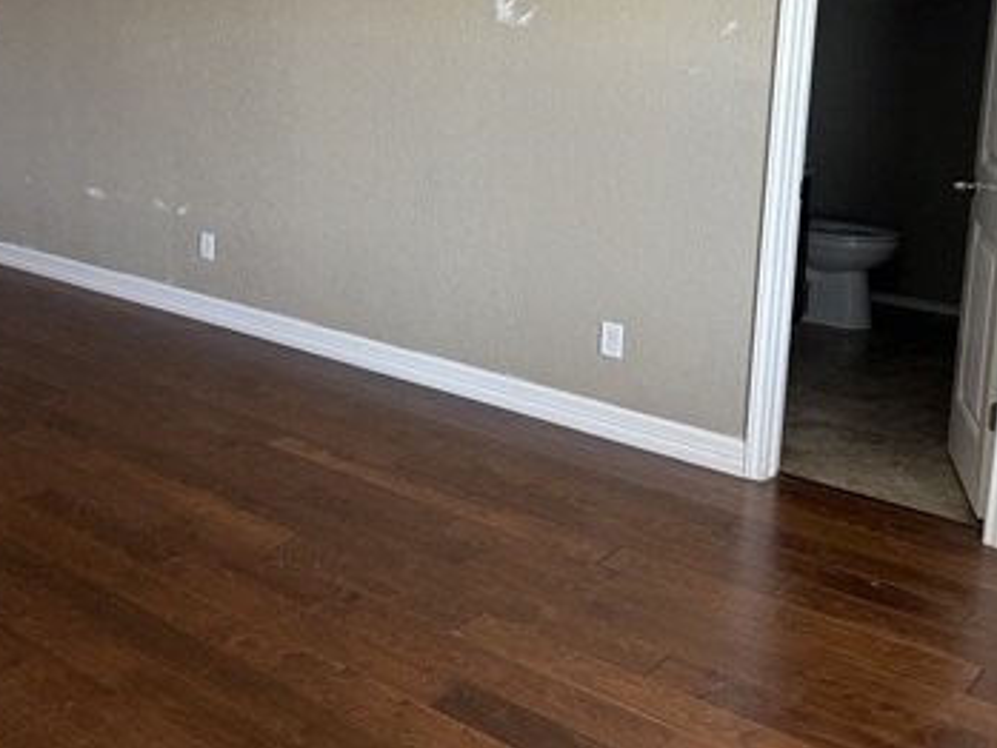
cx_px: 186
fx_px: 1268
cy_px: 157
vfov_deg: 32.1
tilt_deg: -7.8
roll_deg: -1.0
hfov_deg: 41.0
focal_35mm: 44
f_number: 1.78
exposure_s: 1/69
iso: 200
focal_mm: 6.76
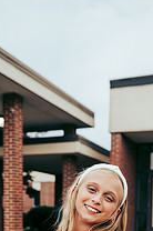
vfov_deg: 34.4
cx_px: 108
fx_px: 333
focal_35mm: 52
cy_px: 237
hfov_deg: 25.7
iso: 250
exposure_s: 1/400
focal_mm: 24
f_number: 2.8
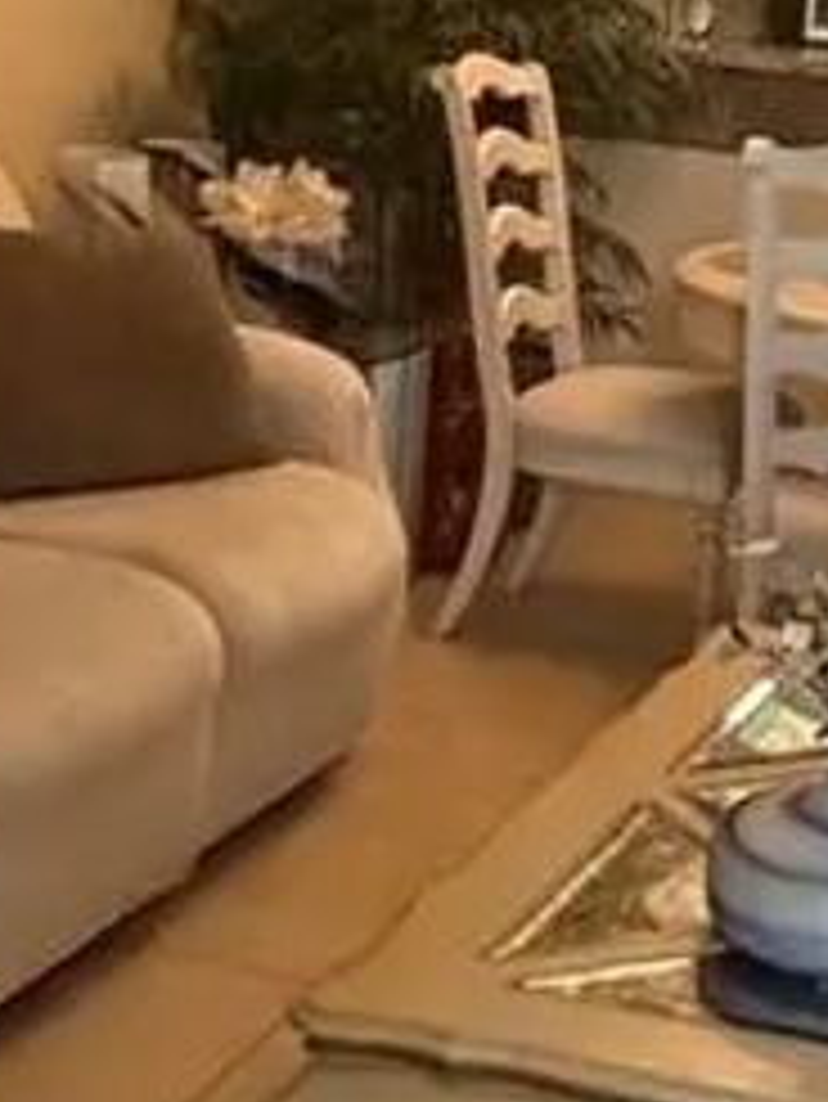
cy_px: 439
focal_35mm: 78
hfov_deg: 18.1
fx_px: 2485
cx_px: 940
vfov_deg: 25.0
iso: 500
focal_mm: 2.22
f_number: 2.2
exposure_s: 1/60
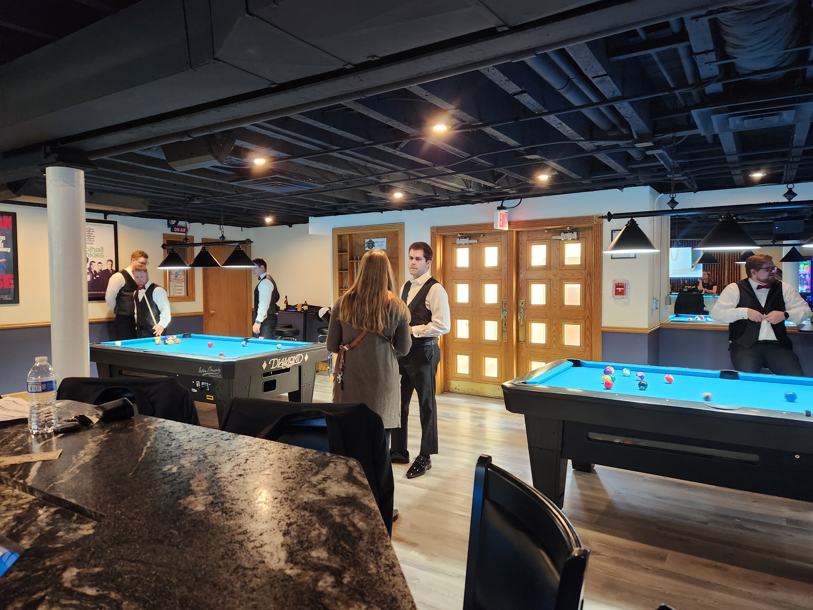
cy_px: 305
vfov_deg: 58.9
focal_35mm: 23
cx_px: 406
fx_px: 540
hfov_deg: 73.9
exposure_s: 1/60
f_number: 1.8
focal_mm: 5.4
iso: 640
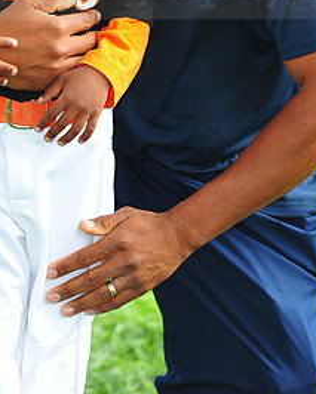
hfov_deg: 7.2
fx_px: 2512
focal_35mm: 215
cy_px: -28
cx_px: 95
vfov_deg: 8.9
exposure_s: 1/800
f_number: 4
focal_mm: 105
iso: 400
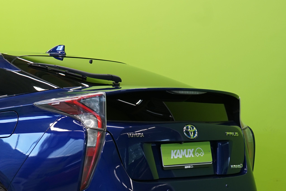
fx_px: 771
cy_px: 122
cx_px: 16
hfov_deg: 20.5
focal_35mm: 97
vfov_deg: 14.1
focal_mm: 41
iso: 400
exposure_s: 1/25
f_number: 5.6
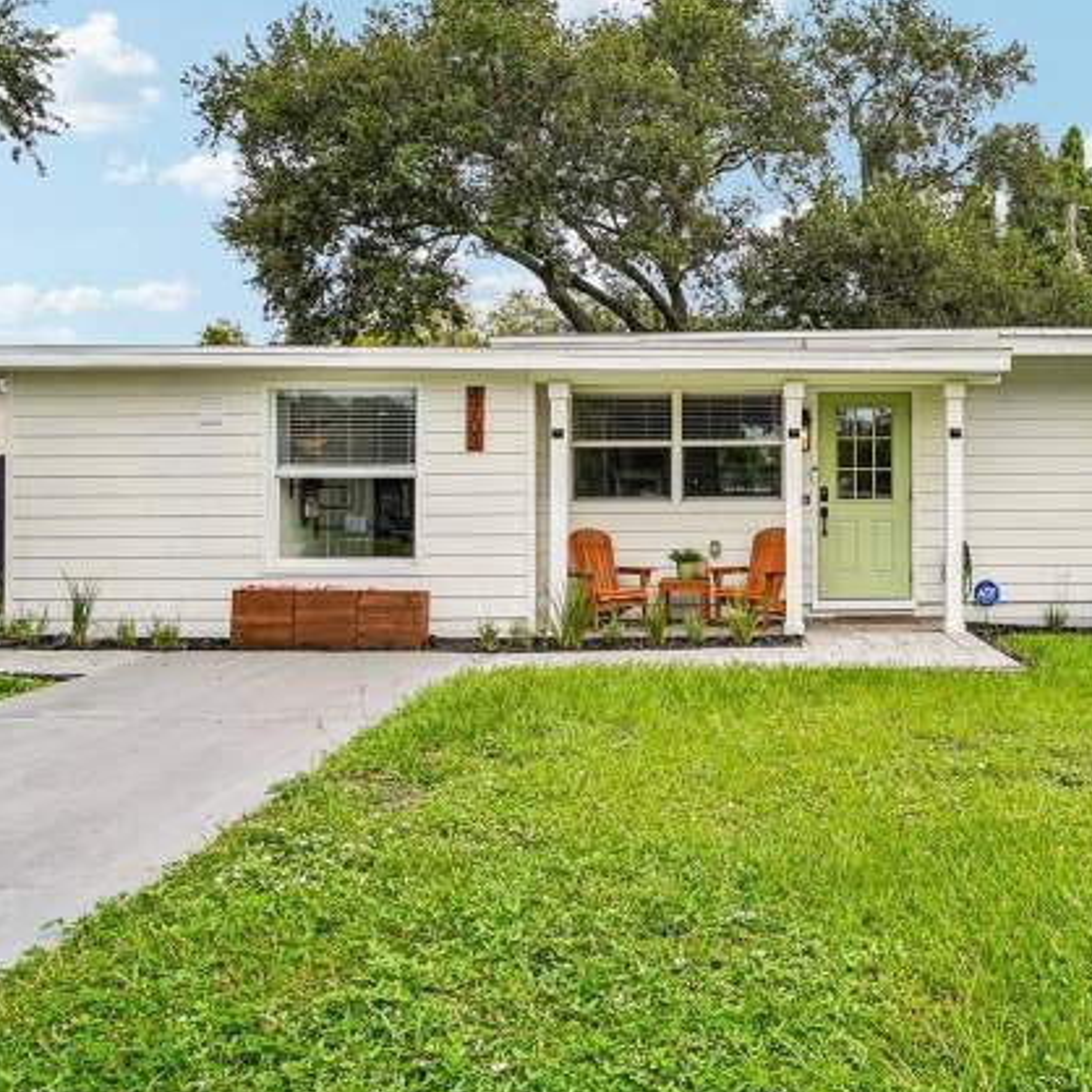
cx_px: 745
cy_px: 506
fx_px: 957
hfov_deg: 57.8
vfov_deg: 59.3
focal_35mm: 27
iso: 100
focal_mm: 11
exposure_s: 1/200
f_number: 8
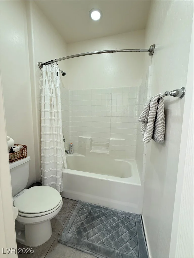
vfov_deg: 102.1
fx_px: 105
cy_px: 129
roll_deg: -0.4
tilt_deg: -6.2
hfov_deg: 85.7
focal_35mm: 14
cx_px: 97
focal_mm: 2.22
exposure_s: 1/120
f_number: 2.2
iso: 250
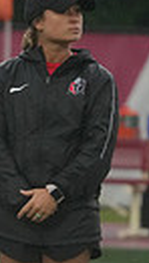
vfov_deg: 1.6
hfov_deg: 0.9
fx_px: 9193
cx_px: -401
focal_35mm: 1313
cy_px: 182
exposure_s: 1/1600
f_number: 5.6
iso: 4000
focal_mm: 284
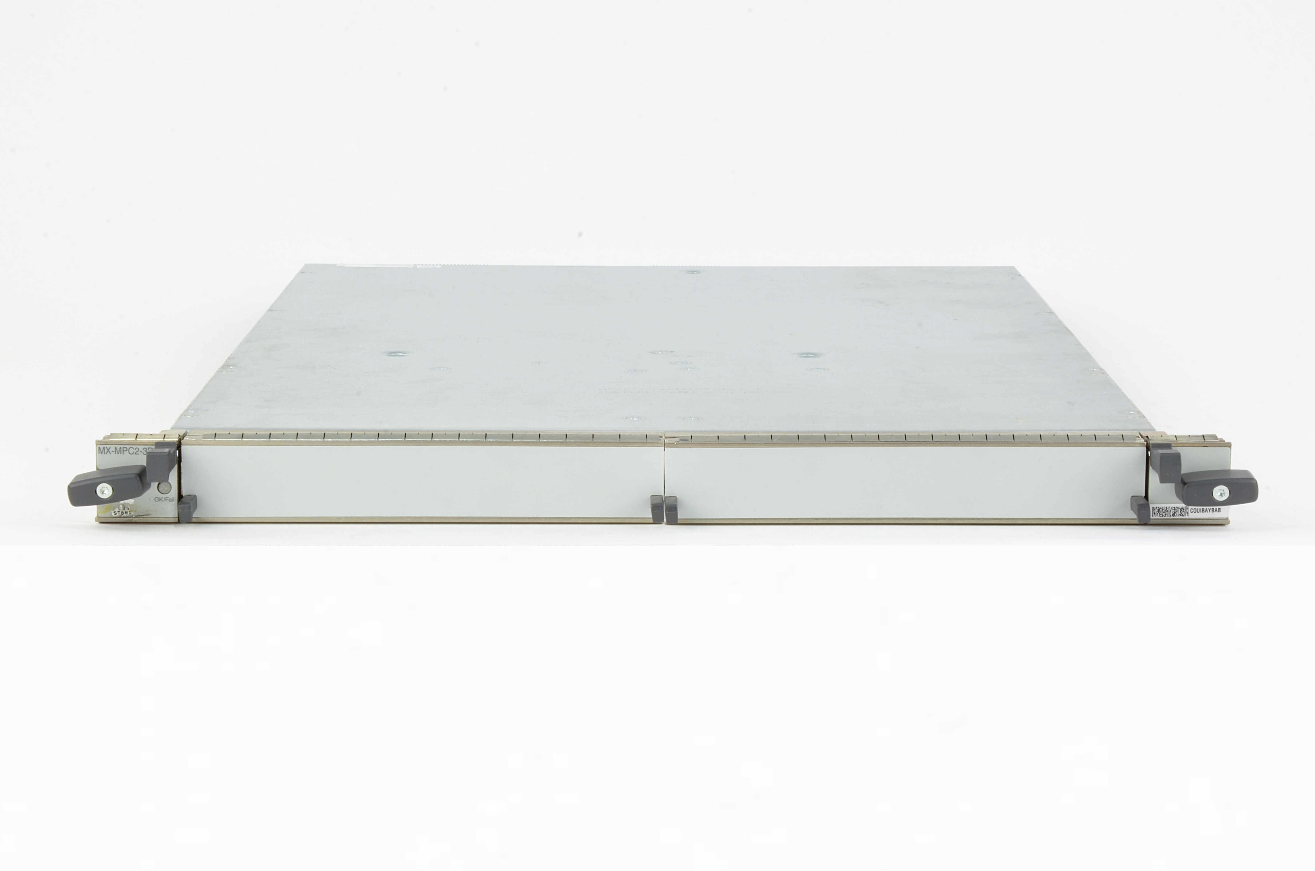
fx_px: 3390
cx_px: 658
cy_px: 436
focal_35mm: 93
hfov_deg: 22.0
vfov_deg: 14.6
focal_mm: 62
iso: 100
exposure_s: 1
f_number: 25
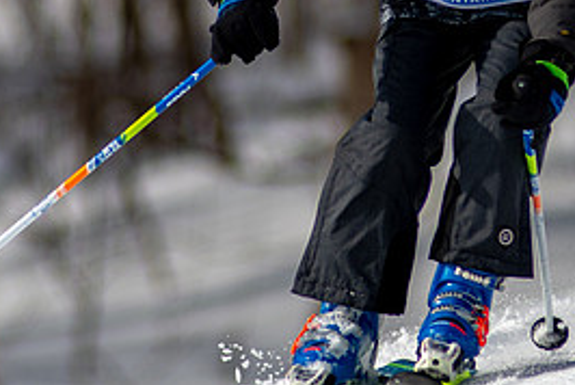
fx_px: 18916
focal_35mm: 1183
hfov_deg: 1.7
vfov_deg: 1.2
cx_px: 478
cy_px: -106
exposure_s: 1/6400
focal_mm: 300
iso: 100
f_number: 2.8
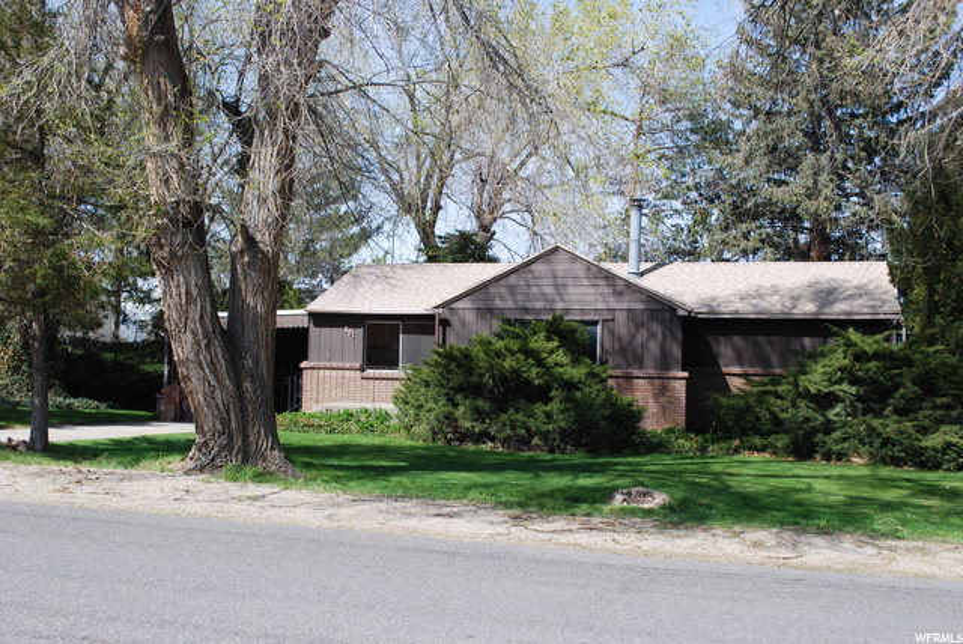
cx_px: 482
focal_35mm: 39
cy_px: 322
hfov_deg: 49.5
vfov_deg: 34.3
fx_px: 1044
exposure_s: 1/200
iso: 100
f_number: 7.1
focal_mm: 26
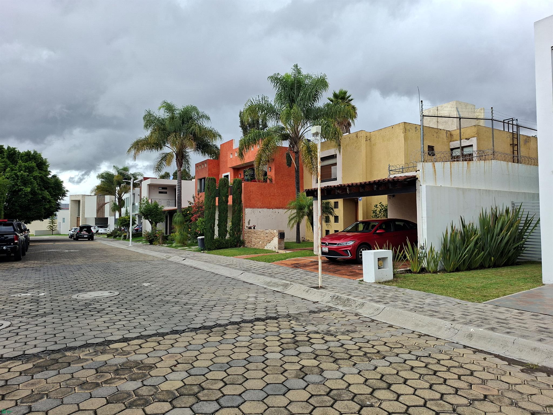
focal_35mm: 23
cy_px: 208
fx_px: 367
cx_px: 276
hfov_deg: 73.9
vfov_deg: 58.9
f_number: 1.8
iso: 40
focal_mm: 5.54
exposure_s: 1/1052
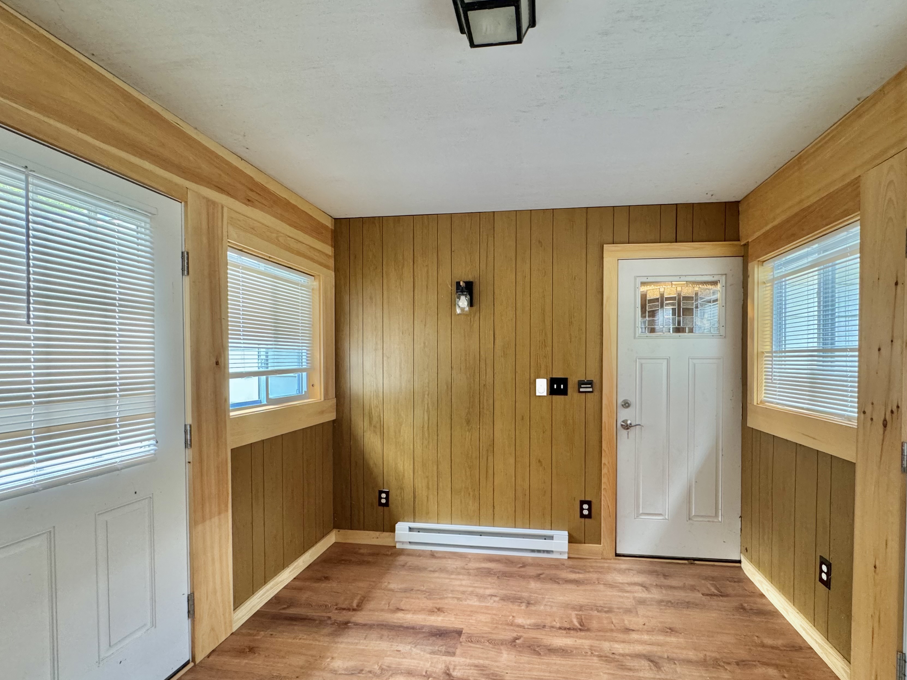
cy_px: 367
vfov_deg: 74.6
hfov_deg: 90.8
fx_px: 445
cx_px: 489
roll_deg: +0.3
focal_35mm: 17
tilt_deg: -2.3
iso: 500
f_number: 2.2
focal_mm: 2.22
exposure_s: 1/60
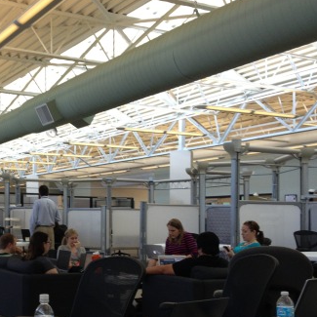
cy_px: 221
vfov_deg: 27.9
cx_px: 88
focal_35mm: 61
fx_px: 632
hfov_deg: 27.8
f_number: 2.4
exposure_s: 1/60
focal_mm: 4.28
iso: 64
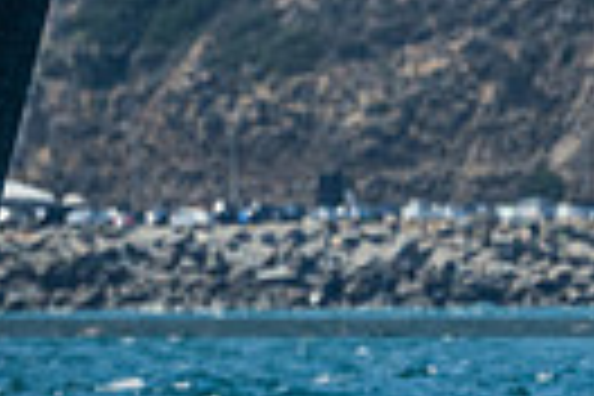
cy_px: 608
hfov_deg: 1.3
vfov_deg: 0.8
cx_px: -547
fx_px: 26992
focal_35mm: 1636
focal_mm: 300
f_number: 9
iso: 320
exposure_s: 1/800
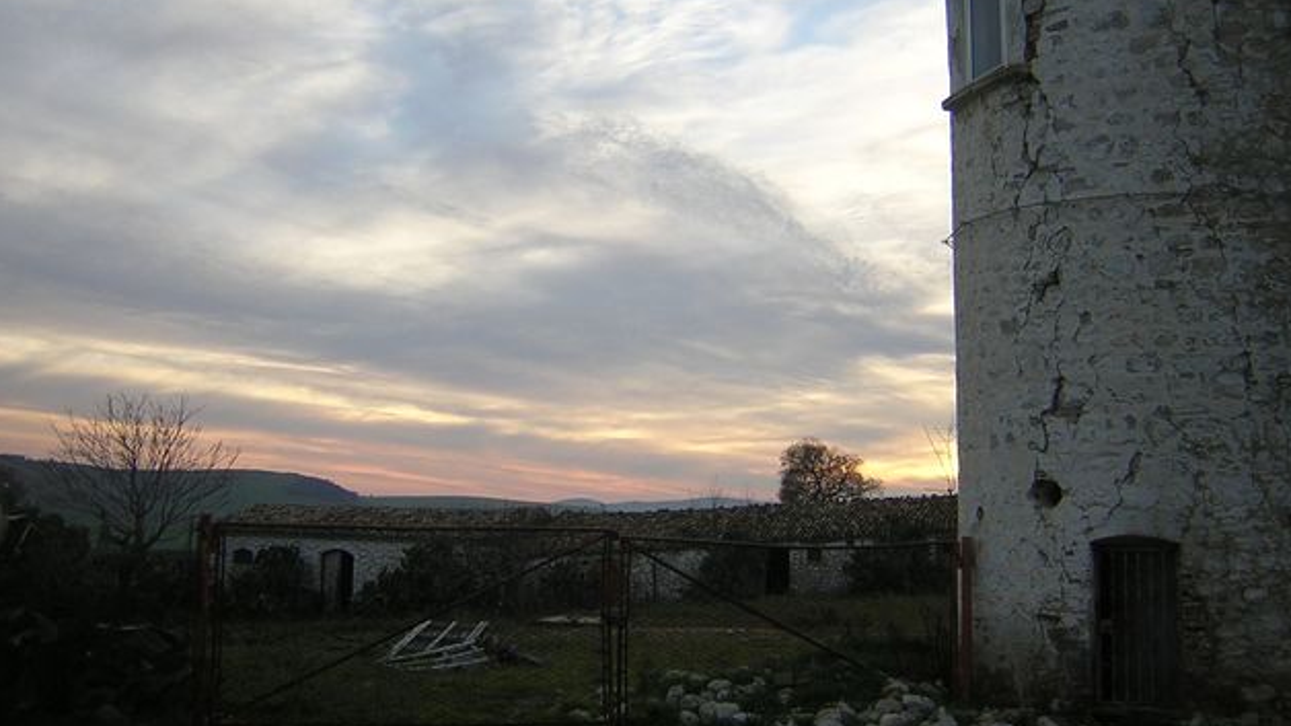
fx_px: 1369
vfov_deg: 29.7
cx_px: 650
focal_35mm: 40
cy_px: 339
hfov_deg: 50.5
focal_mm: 4.7
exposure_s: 1/301
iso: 100
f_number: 2.6
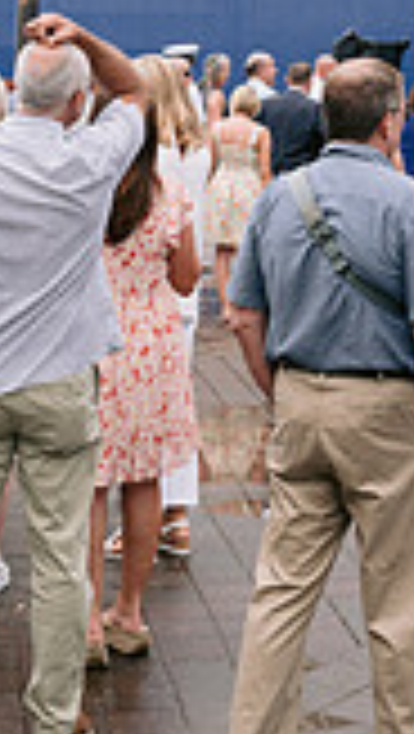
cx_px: 324
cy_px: -18
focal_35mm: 101
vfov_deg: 20.4
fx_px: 1966
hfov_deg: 12.0
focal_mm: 35
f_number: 8
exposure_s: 1/200
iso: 160
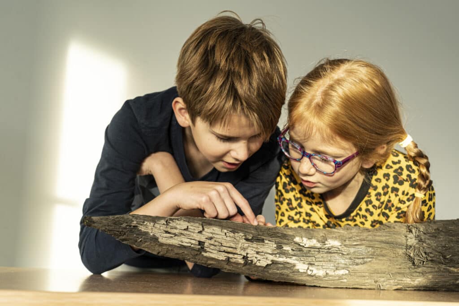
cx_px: 230
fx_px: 663
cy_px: 153
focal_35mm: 52
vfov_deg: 26.0
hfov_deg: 38.2
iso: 400
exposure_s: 1/30
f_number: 5.6
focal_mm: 52
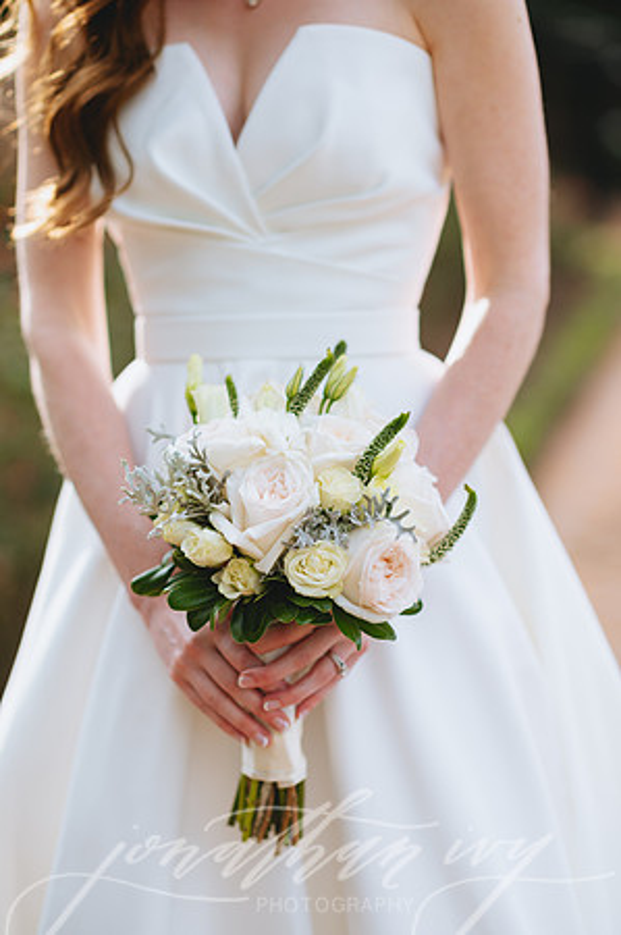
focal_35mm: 85
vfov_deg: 23.9
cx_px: 310
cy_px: 468
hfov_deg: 16.0
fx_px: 2204
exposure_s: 1/1000
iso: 100
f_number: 2
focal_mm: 85
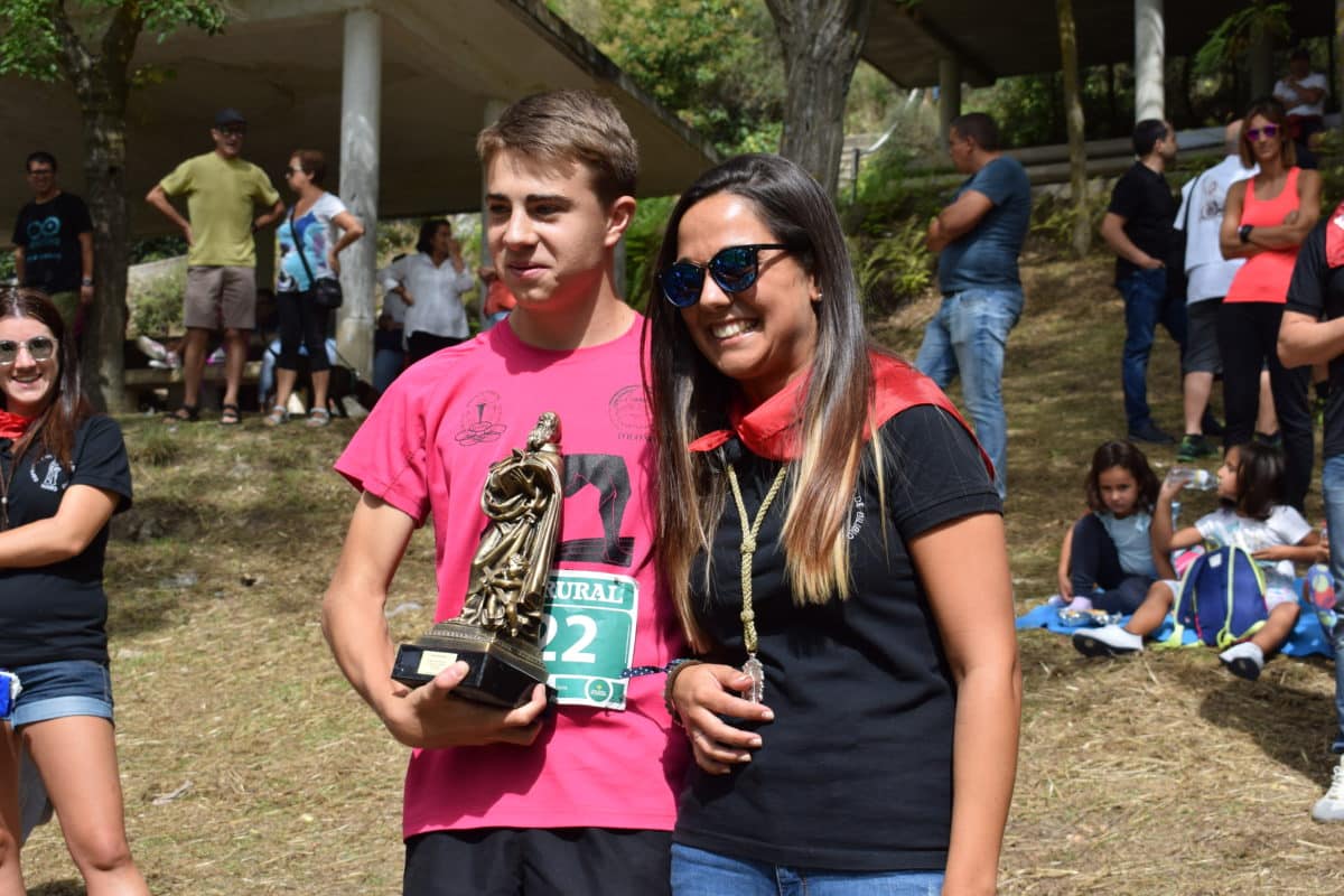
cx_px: 672
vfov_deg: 23.8
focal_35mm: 57
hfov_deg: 35.1
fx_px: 2128
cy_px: 448
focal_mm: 38
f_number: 9
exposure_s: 1/320
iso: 200
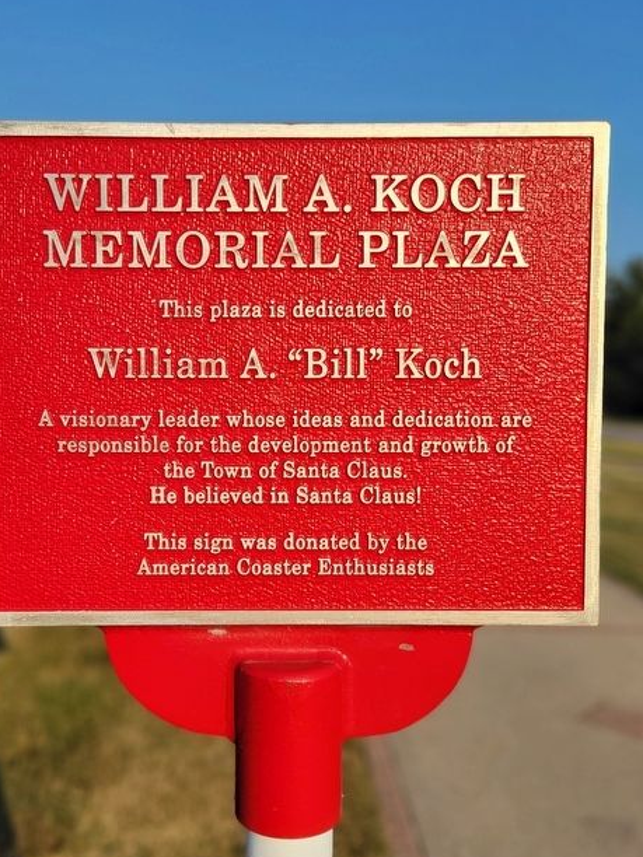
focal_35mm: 34
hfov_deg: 41.7
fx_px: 842
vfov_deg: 53.9
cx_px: 280
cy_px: 452
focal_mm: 5.4
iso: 40
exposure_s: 1/2259
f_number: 1.8
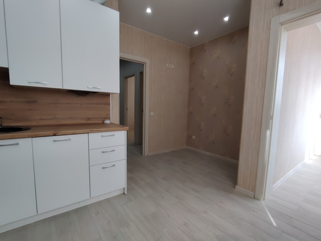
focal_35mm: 17
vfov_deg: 74.7
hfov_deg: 91.0
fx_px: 158
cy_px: 120
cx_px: 160
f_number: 2.2
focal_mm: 1.42
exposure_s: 1/150
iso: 100
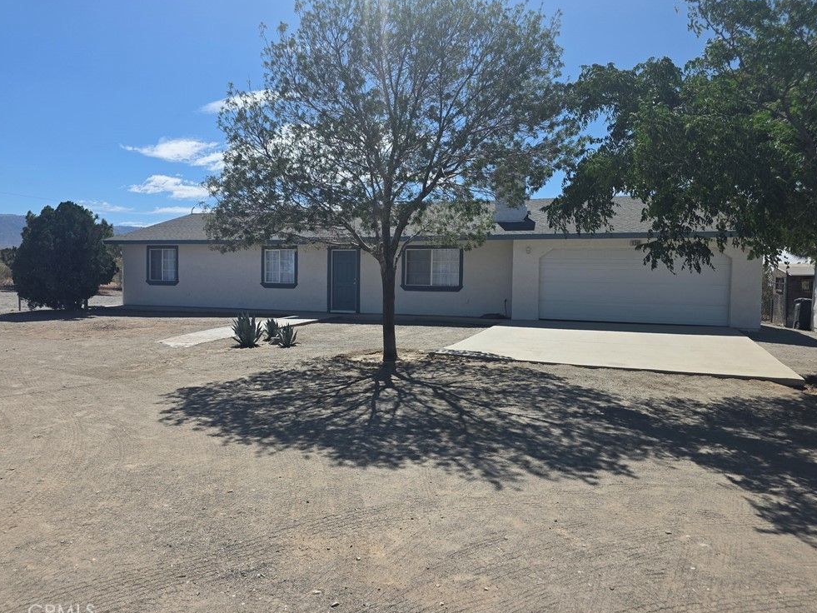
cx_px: 406
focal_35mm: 24
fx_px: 567
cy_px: 304
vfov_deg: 56.8
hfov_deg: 71.6
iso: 80
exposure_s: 1/7626
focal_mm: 6.3
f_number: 1.7
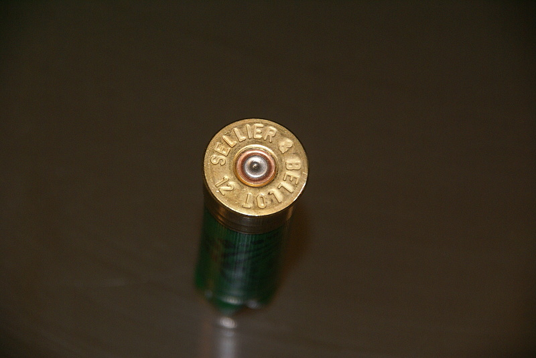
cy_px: 179
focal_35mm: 225
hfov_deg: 9.1
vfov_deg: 6.1
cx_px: 268
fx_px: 3353
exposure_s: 1/125
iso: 400
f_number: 5.6
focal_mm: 150
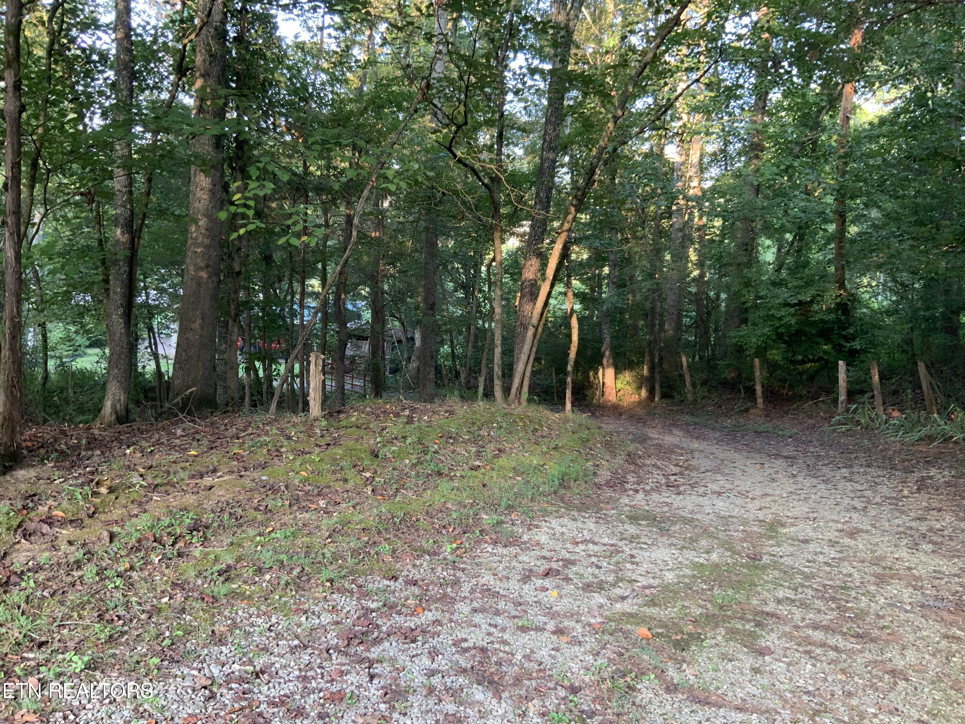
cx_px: 482
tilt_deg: -7.4
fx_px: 808
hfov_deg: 61.7
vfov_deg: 48.2
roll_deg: -2.5
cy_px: 362
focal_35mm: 29
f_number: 1.8
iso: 80
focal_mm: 3
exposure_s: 1/60
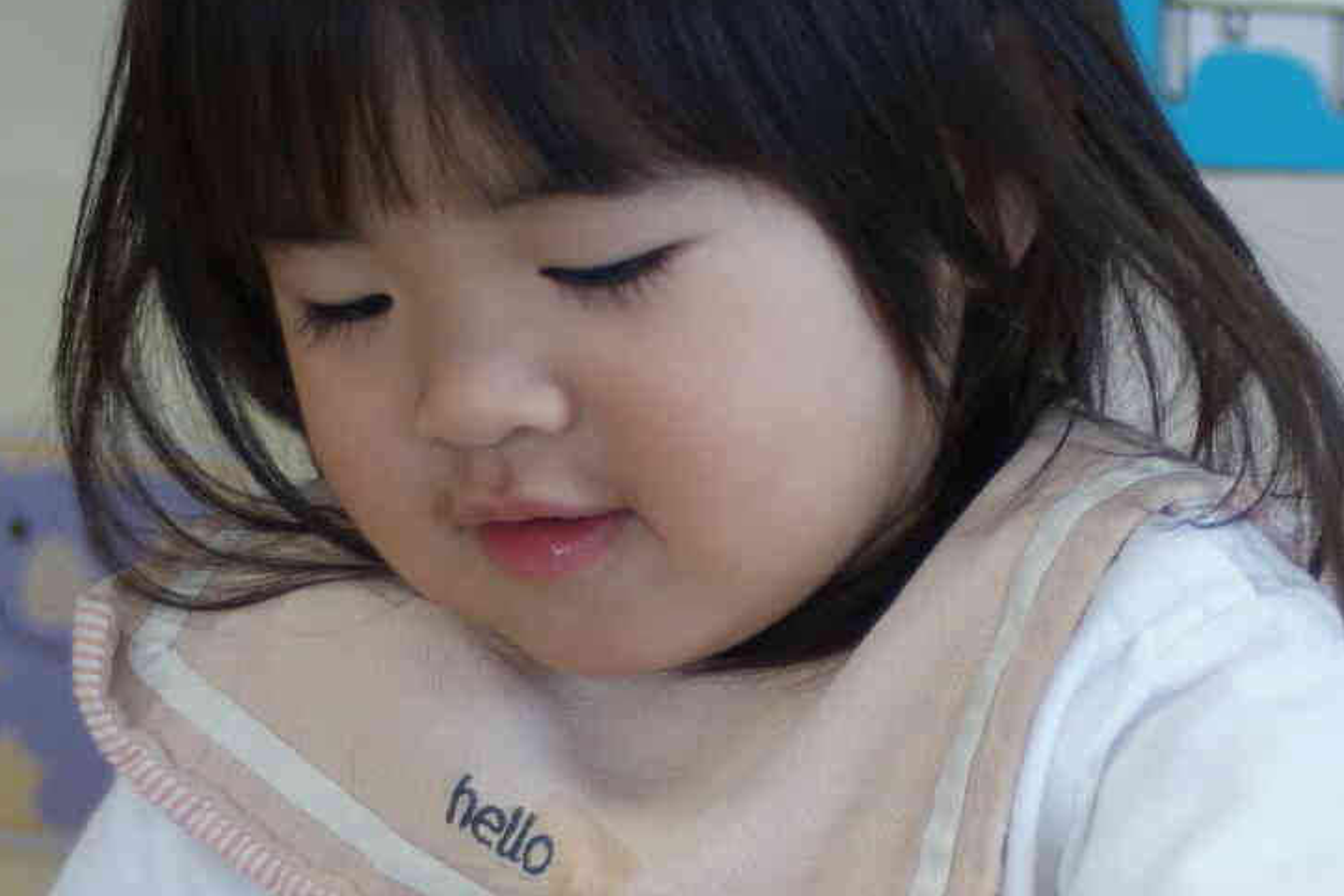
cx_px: 786
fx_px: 5201
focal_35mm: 139
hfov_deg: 14.7
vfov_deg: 9.8
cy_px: 838
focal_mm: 35
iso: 200
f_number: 4
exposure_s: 1/60
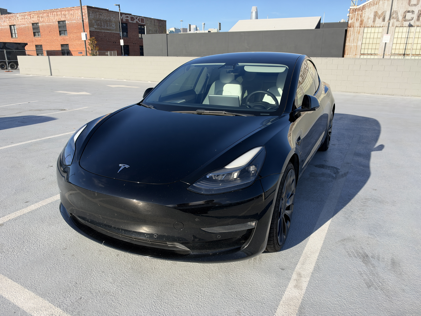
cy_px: 158
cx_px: 210
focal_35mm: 24
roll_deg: +3.1
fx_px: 292
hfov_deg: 71.6
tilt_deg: -17.8
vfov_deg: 56.8
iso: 64
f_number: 1.8
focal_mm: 6.93
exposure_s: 1/2273
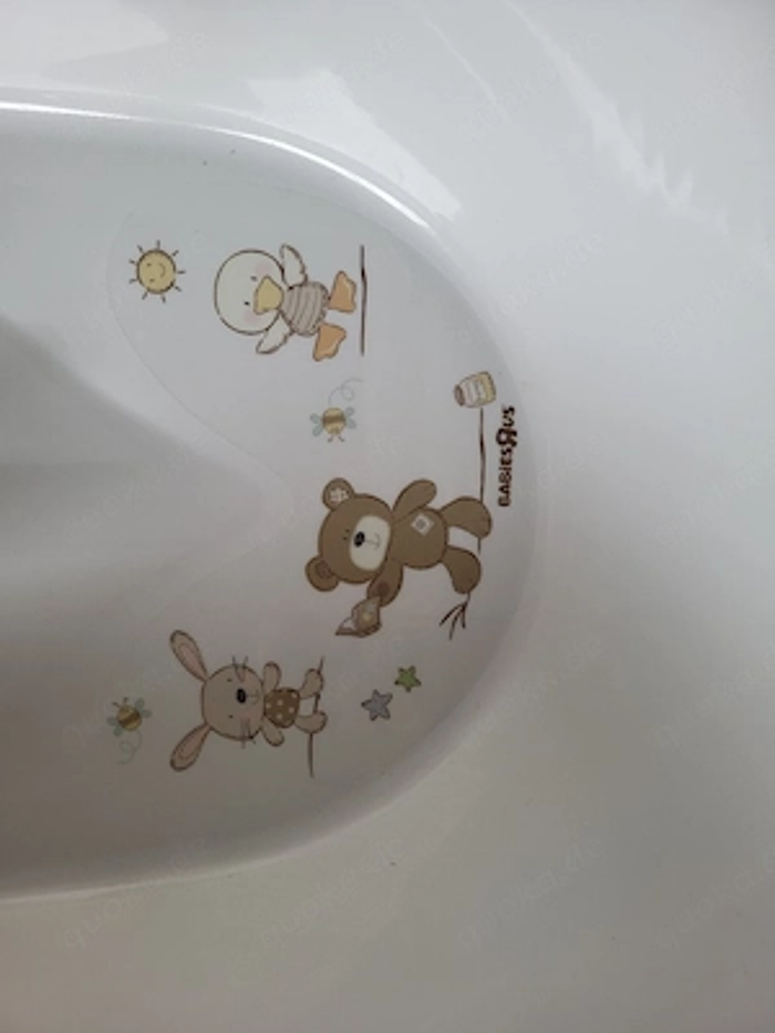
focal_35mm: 26
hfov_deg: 53.1
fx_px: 776
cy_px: 516
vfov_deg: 67.3
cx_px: 388
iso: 64
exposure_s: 1/101
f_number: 1.8
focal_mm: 5.4
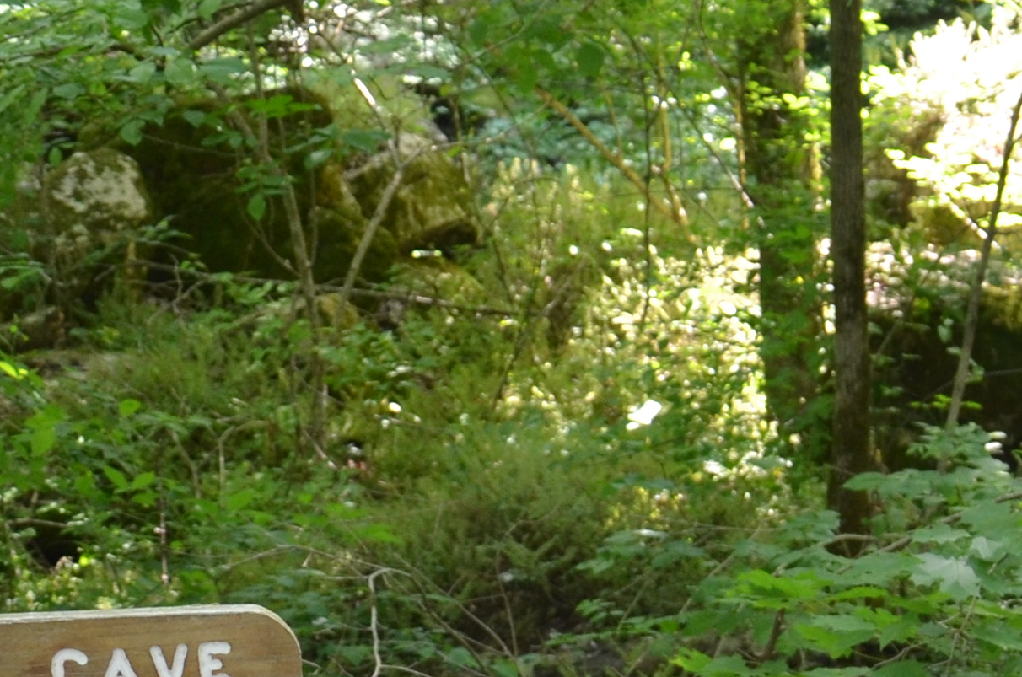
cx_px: 1451
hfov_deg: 15.1
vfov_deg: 10.3
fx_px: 3628
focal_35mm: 128
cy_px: 1009
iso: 400
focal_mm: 21
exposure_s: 1/80
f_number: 4.5
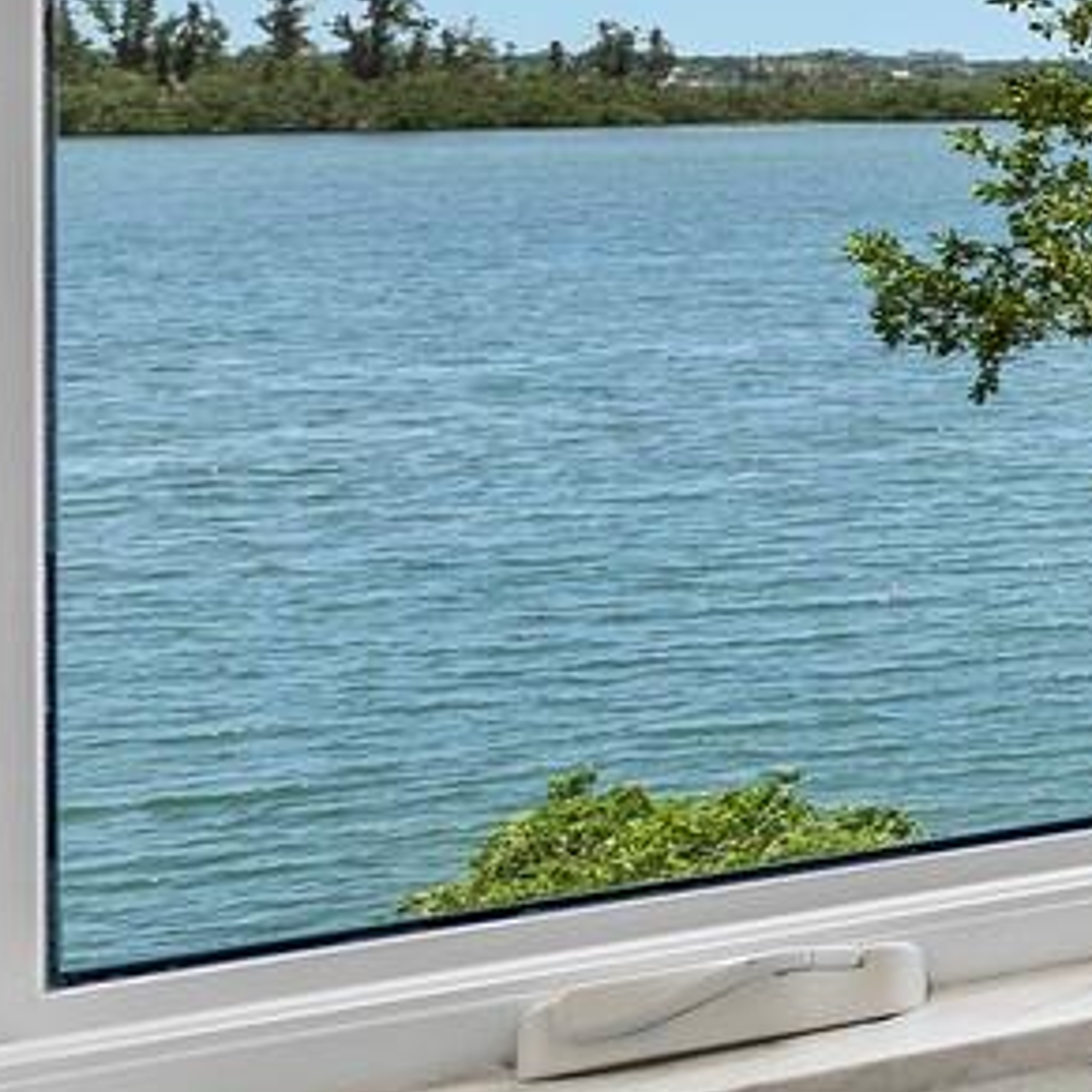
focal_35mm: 68
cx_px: 2946
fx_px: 2427
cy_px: 71
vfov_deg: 24.5
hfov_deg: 13.1
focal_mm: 7
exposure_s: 1/25
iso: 320
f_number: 11
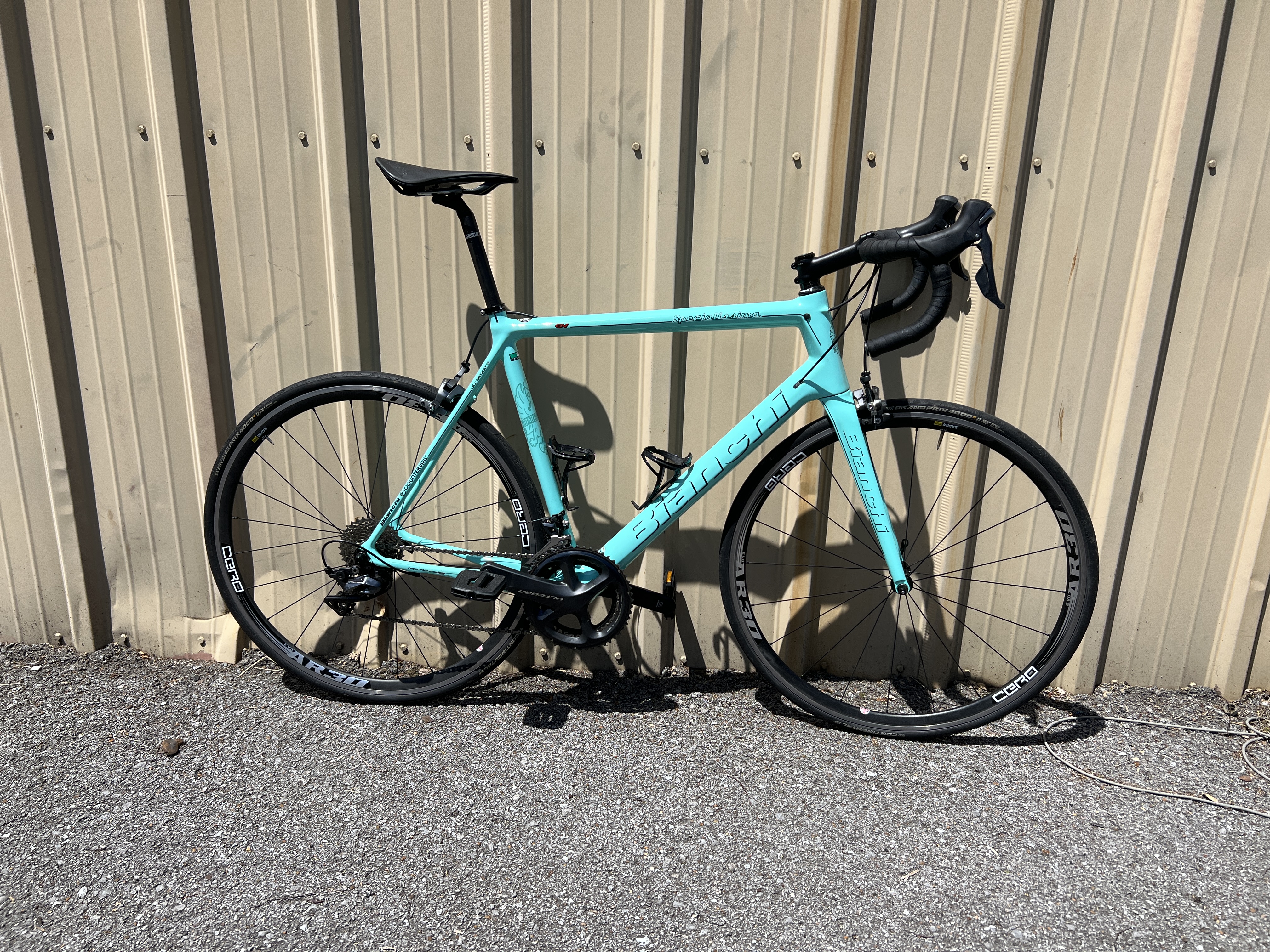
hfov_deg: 67.3
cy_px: 476
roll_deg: -1.5
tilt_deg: -16.8
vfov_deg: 53.1
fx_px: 954
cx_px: 635
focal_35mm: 26
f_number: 1.5
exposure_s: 1/4630
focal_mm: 5.7
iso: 50
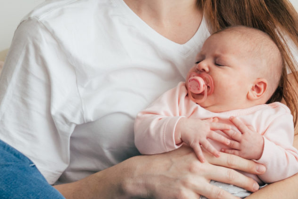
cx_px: 369
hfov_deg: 9.1
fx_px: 1838
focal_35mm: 222
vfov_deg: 6.2
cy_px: 10
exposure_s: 1/800
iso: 200
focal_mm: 55
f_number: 4
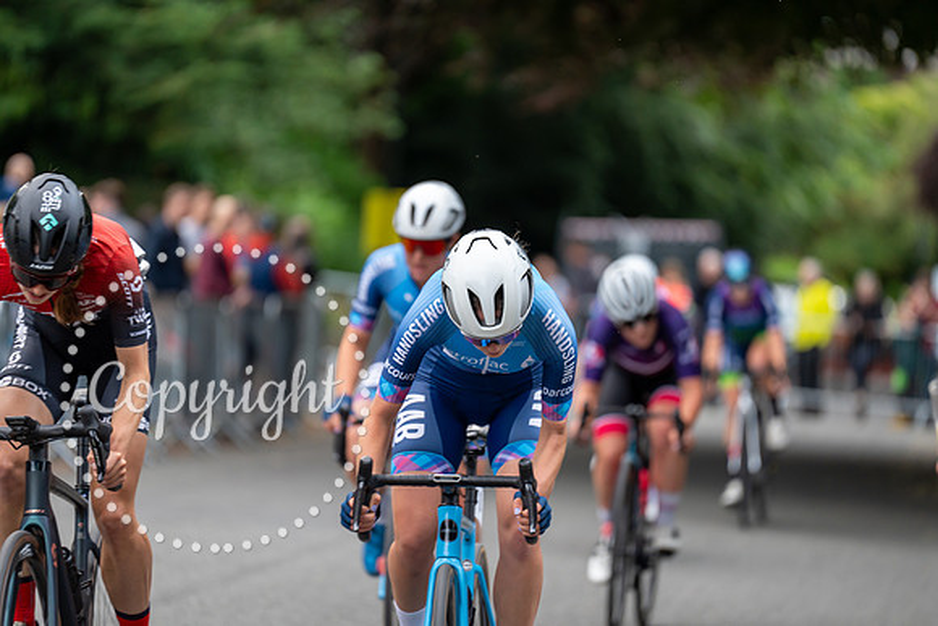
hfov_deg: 10.3
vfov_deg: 6.9
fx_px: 5212
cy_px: 313
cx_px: 469
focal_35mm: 200
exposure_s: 1/500
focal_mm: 200
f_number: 2.8
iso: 640
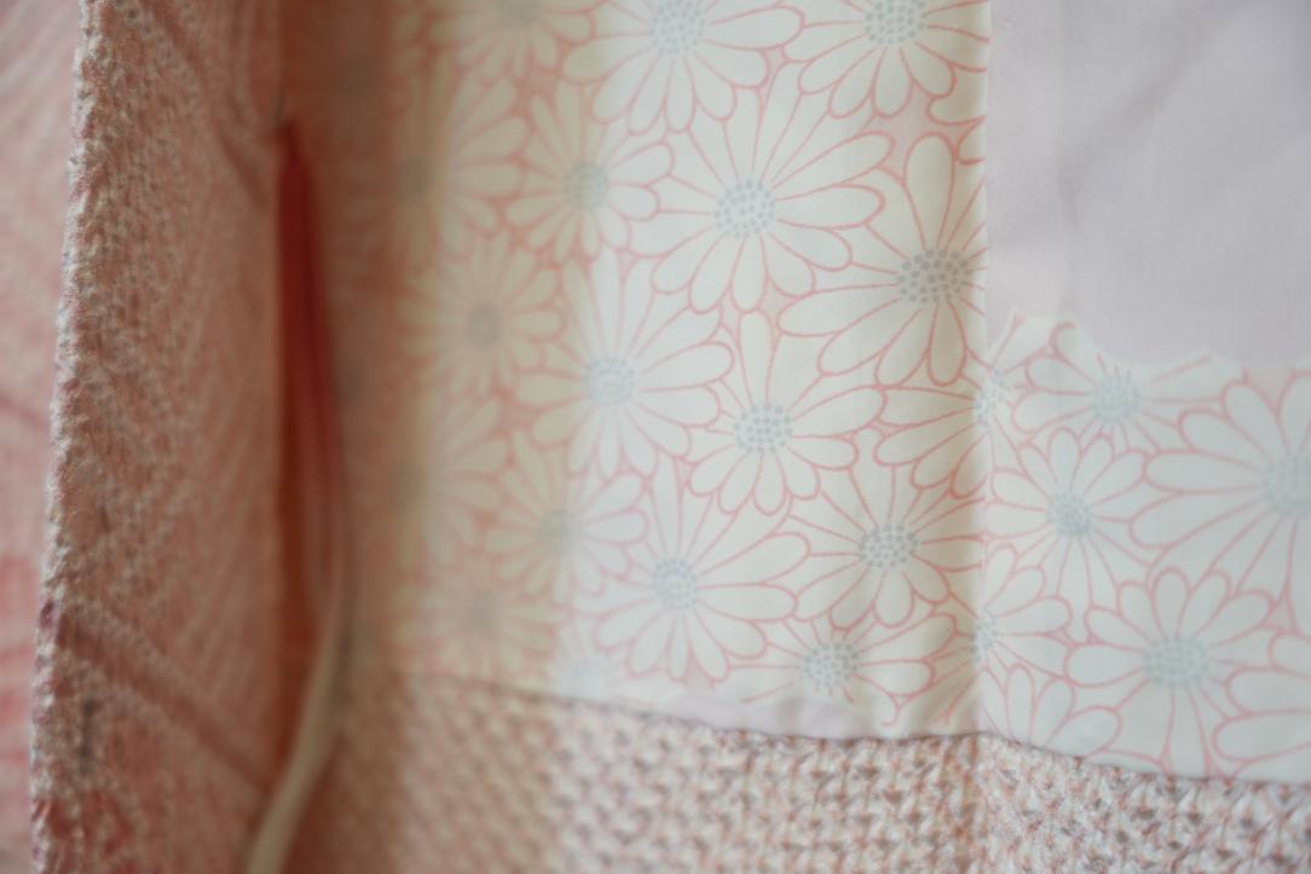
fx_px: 2731
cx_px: 656
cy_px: 437
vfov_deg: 18.2
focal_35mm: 75
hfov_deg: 27.0
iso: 500
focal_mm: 75
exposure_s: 1/80
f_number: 4
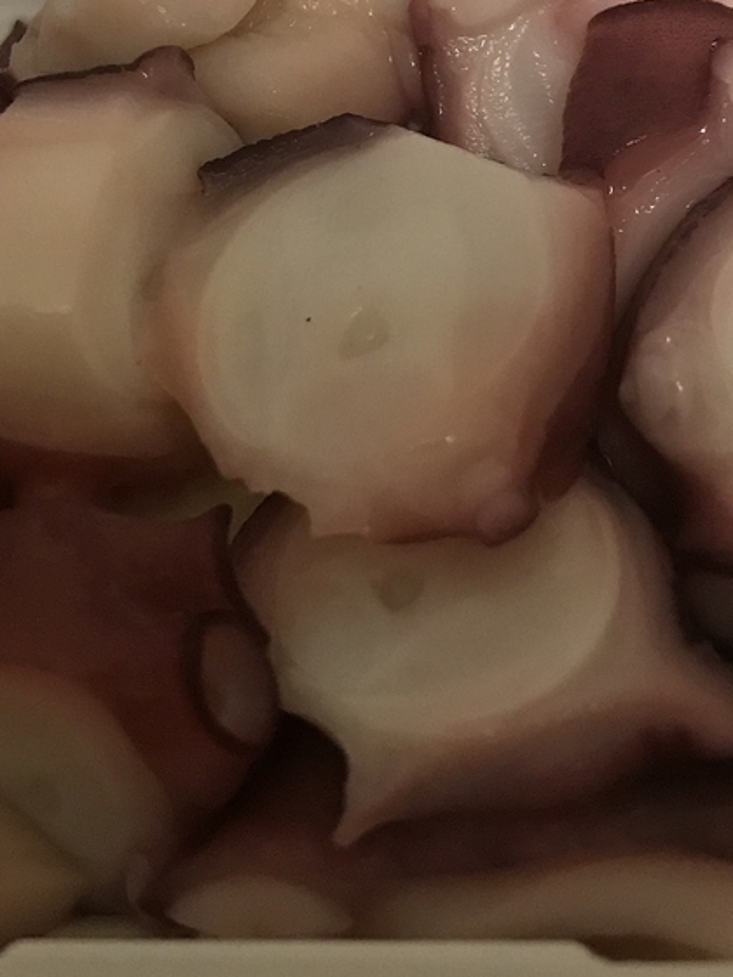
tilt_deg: -61.6
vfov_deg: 31.3
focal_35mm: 60
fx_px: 1694
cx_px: 361
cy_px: 183
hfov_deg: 24.4
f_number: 1.8
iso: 100
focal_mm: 3.99
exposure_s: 1/17
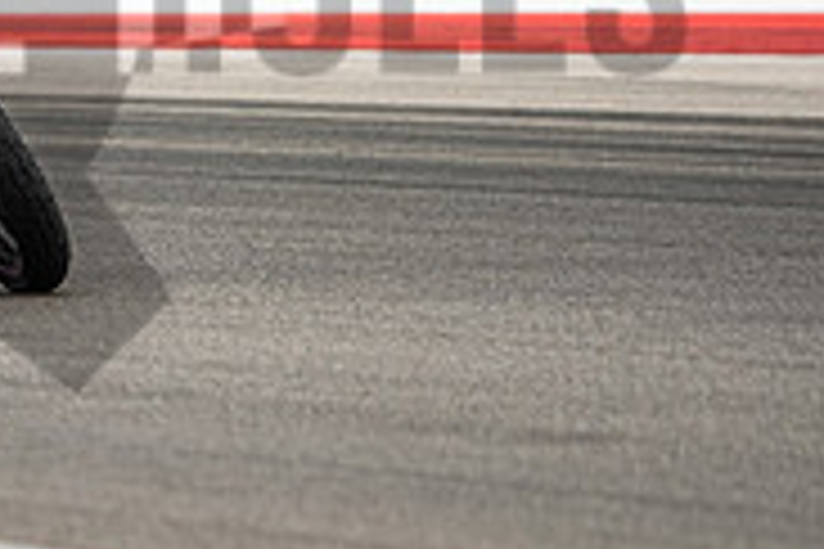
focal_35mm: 953
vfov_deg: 1.4
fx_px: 21811
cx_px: -266
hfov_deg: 2.2
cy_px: -43
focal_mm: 200
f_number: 2
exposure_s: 1/5000
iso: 640
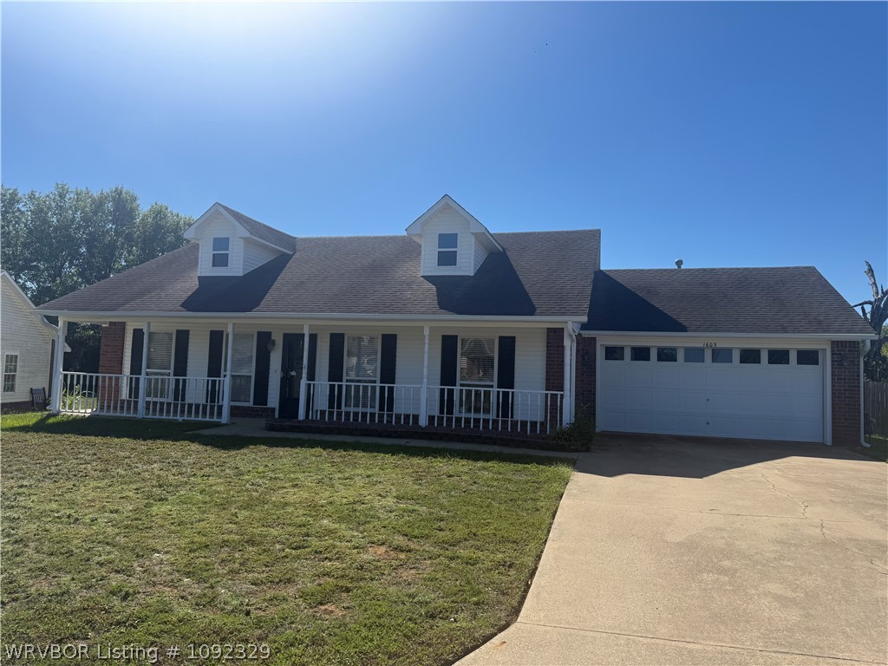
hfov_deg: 71.6
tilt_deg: +4.6
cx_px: 444
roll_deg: -1.7
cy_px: 333
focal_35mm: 24
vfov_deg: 56.8
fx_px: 616
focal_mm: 6.76
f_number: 1.78
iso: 80
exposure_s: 1/5714
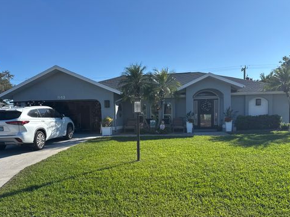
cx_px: 135
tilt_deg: -3.0
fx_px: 251
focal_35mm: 30
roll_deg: +1.8
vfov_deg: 46.5
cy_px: 133
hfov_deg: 59.9
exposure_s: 1/4950
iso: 80
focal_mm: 6.76
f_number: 1.78
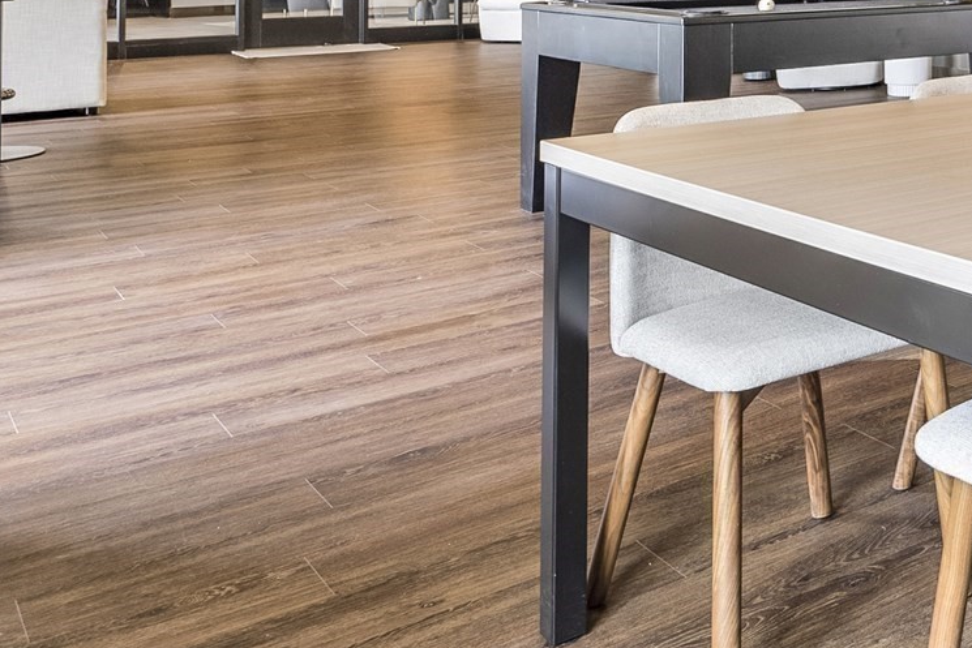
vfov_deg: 26.9
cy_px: -85
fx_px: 1225
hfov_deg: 34.3
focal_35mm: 45
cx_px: 1179
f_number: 9
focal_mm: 16.5
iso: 200
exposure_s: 1/5
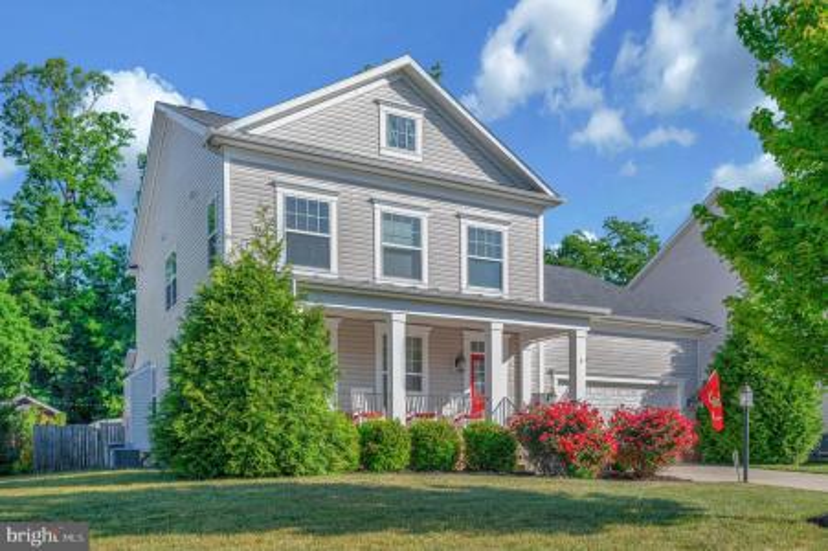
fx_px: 689
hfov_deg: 62.0
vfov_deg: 43.5
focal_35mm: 30
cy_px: 276
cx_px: 414
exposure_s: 1/400
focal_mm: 30
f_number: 7.1
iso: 100
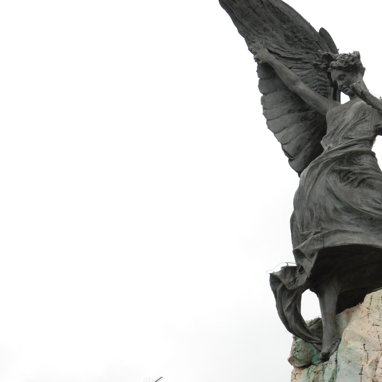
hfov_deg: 16.7
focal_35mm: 104
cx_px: 212
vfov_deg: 16.7
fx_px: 1298
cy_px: 145
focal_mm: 40
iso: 250
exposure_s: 1/400
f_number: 5
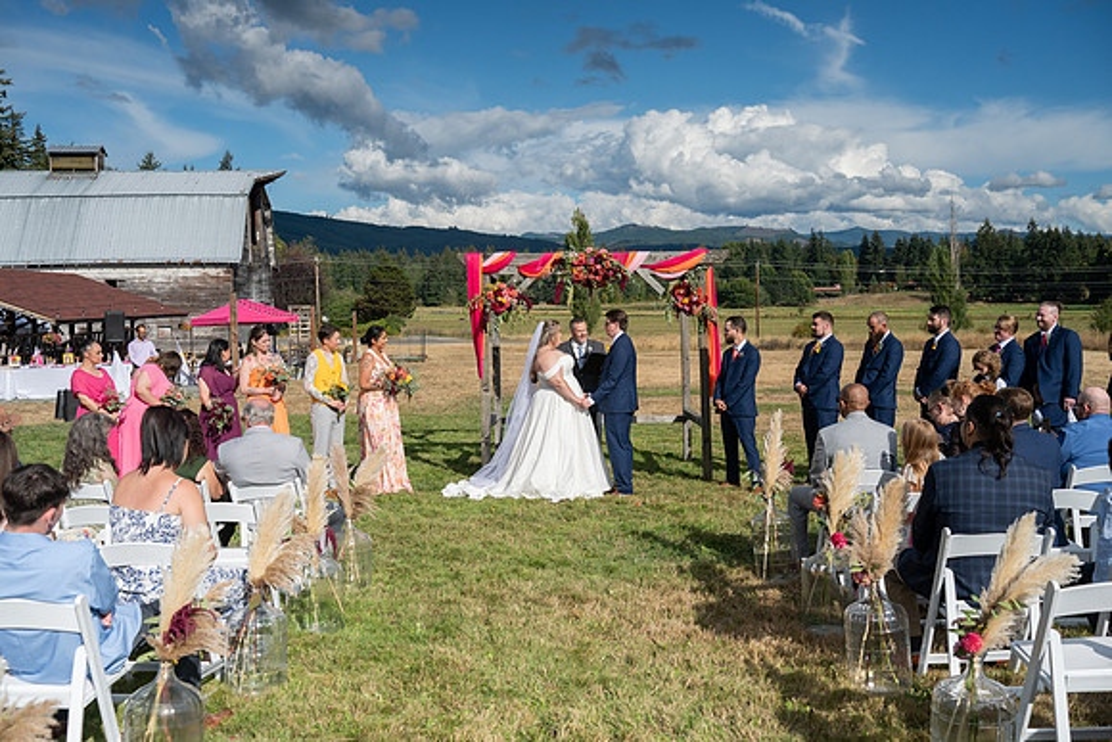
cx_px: 556
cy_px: 371
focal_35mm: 35
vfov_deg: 37.9
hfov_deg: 54.4
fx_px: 1081
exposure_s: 1/8000
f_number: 4.5
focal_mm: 35
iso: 400
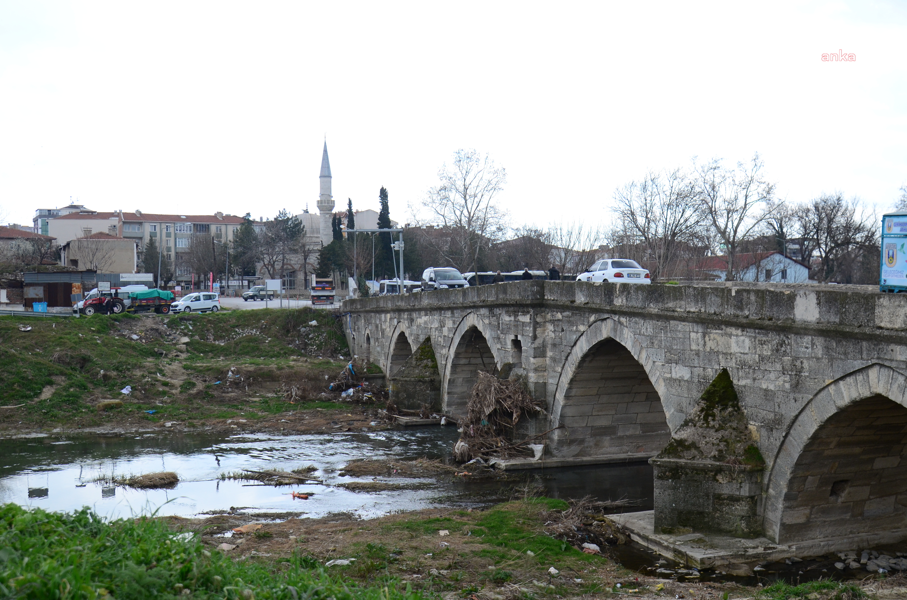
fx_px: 905
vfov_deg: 36.7
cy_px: 300
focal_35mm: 36
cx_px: 454
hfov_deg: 53.2
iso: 400
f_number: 4
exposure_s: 1/1250
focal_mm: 24
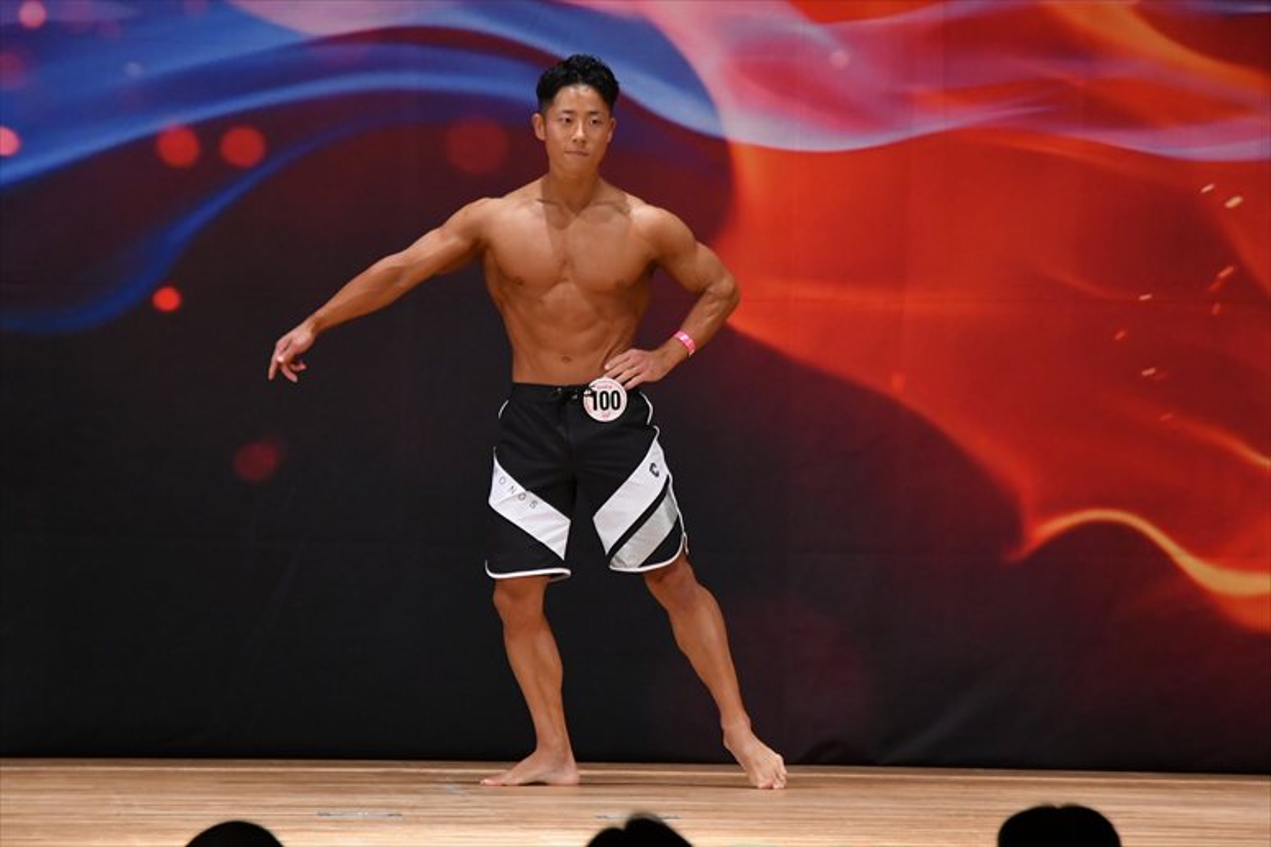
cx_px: 636
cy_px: 424
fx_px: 10057
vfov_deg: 4.8
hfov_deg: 7.2
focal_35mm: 285
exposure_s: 1/400
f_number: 5.6
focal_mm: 190
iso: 3200
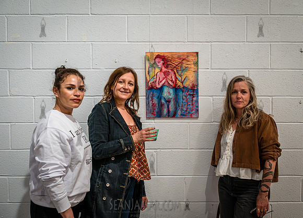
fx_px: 344
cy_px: 100
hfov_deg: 47.5
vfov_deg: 35.1
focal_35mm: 40
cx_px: 168
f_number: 4
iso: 5000
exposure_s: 1/400
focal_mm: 35
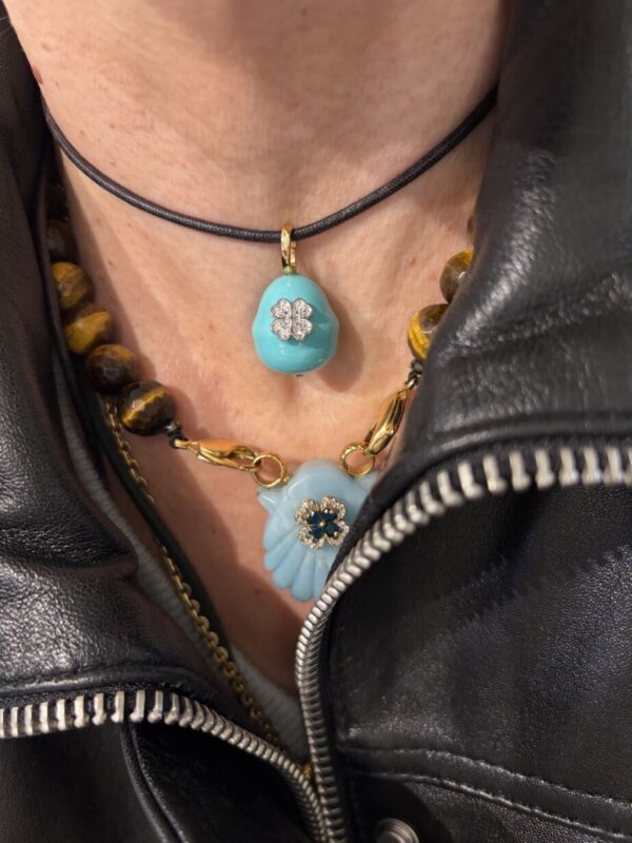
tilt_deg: -17.1
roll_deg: -0.1
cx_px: 316
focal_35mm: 26
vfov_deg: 67.3
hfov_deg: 53.1
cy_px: 422
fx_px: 633
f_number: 1.6
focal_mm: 5.96
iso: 250
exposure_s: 1/50
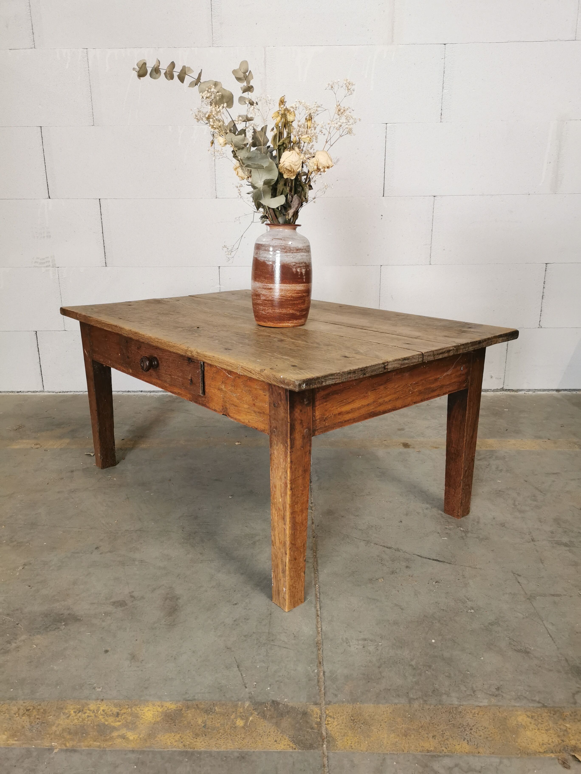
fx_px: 604
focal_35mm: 27
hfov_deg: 51.4
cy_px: 387
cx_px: 290
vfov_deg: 65.3
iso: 200
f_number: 1.8
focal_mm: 5.58
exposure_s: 1/50
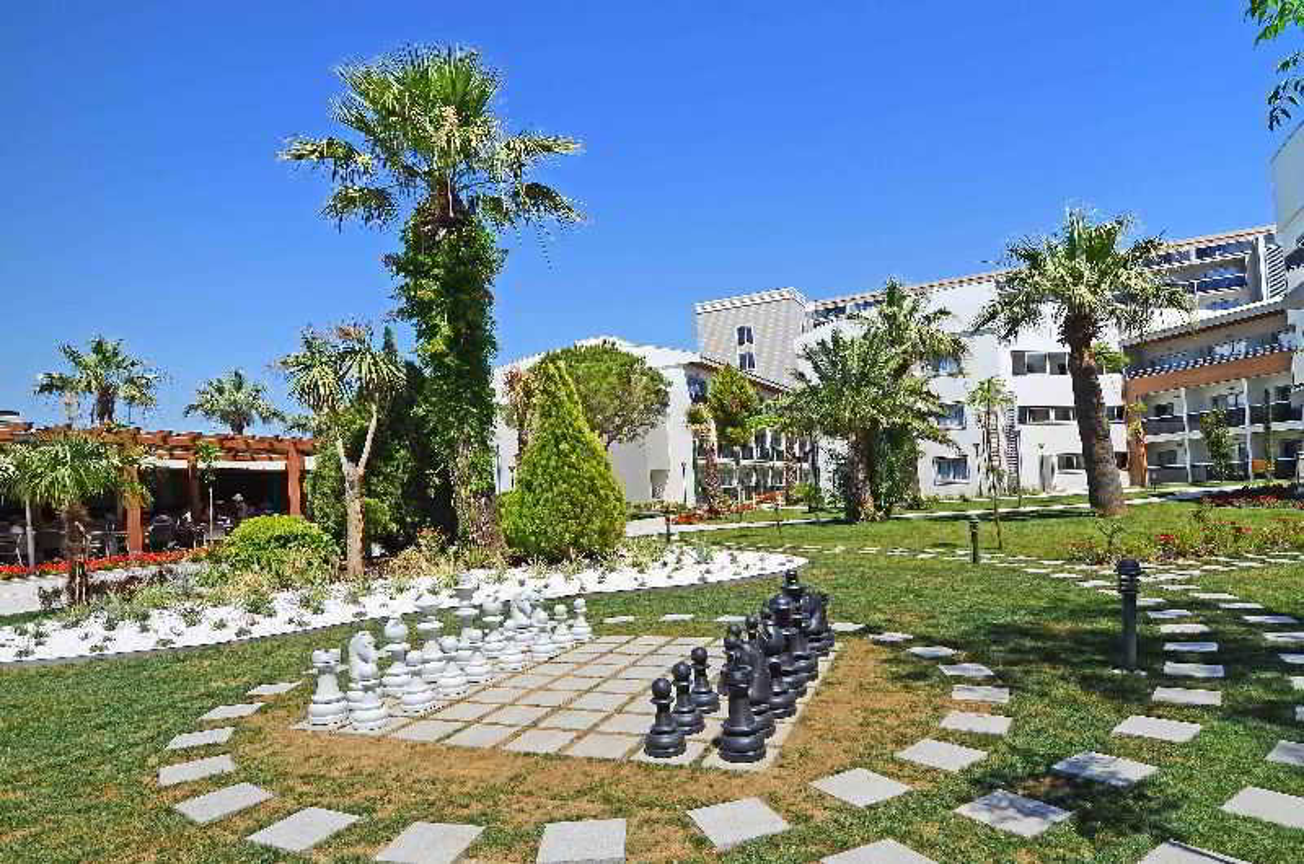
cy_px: 432
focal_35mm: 16
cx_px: 652
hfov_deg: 95.1
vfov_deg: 71.8
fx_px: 596
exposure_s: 1/800
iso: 100
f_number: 5.6
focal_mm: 11
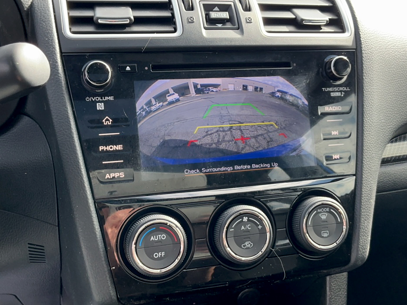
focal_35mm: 32
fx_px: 376
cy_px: 149
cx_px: 202
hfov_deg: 56.8
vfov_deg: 44.2
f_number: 1.8
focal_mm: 3
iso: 32
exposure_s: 1/120
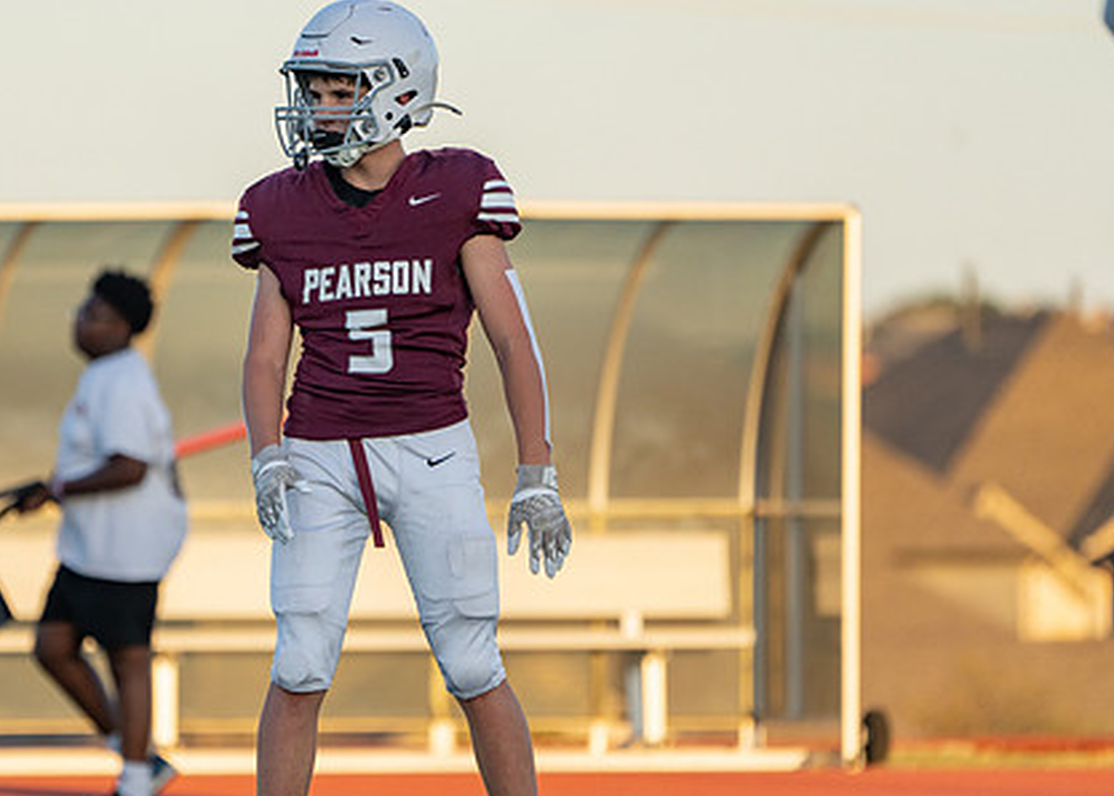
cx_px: 345
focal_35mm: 594
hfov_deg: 3.4
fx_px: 18796
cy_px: 446
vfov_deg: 2.4
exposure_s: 1/1250
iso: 1000
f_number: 5.6
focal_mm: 394
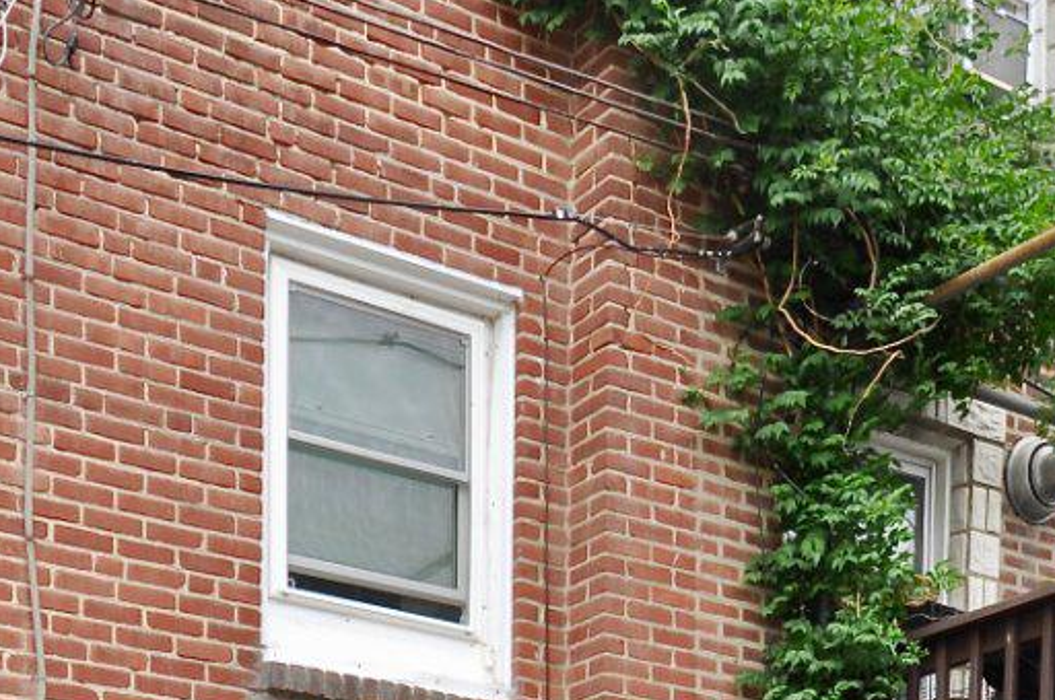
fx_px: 1756
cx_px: 321
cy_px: 1266
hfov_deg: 33.0
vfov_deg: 17.9
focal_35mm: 60
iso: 100
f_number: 7.1
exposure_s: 1/200
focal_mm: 10
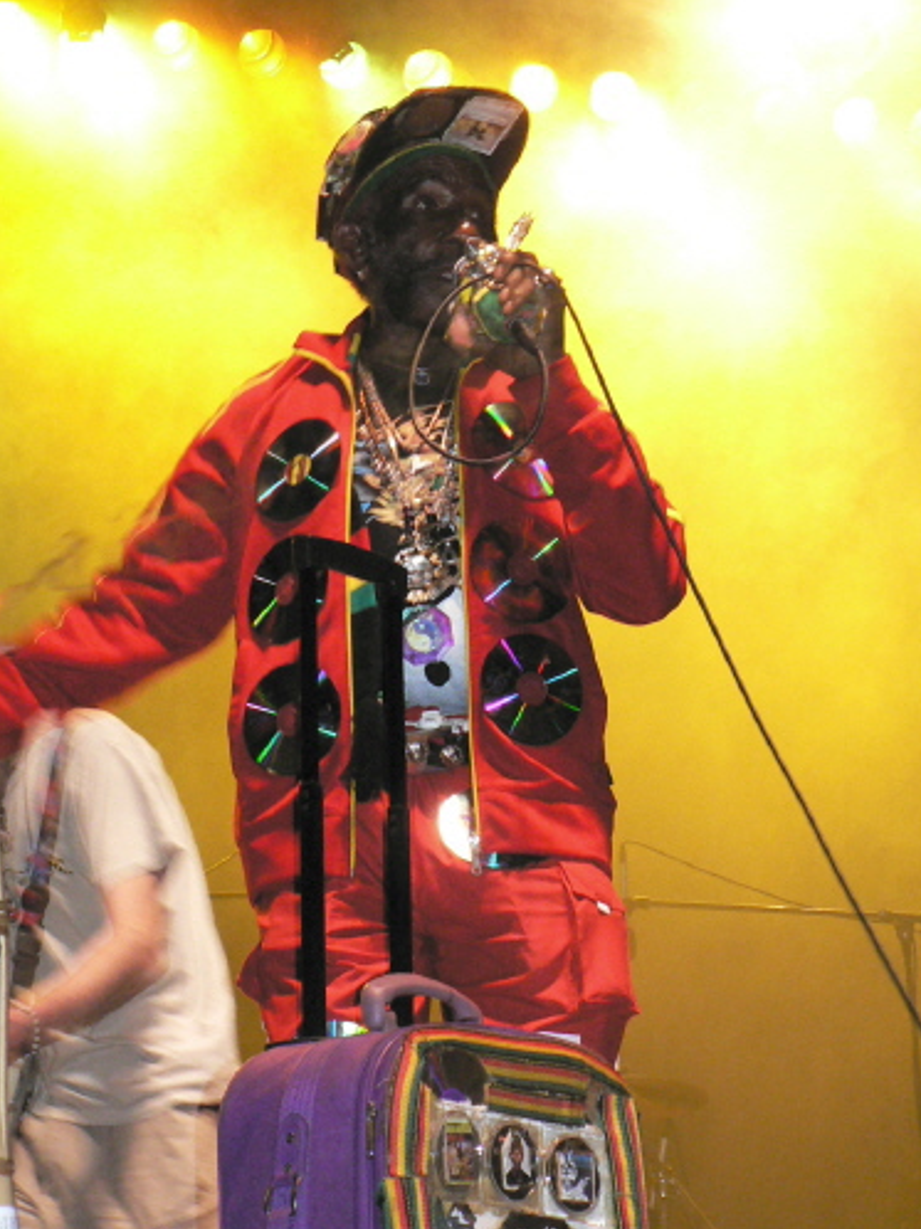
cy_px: 554
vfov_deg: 17.1
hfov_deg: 12.9
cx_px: 441
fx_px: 4083
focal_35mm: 115
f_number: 3.2
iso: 400
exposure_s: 1/60
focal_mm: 17.3
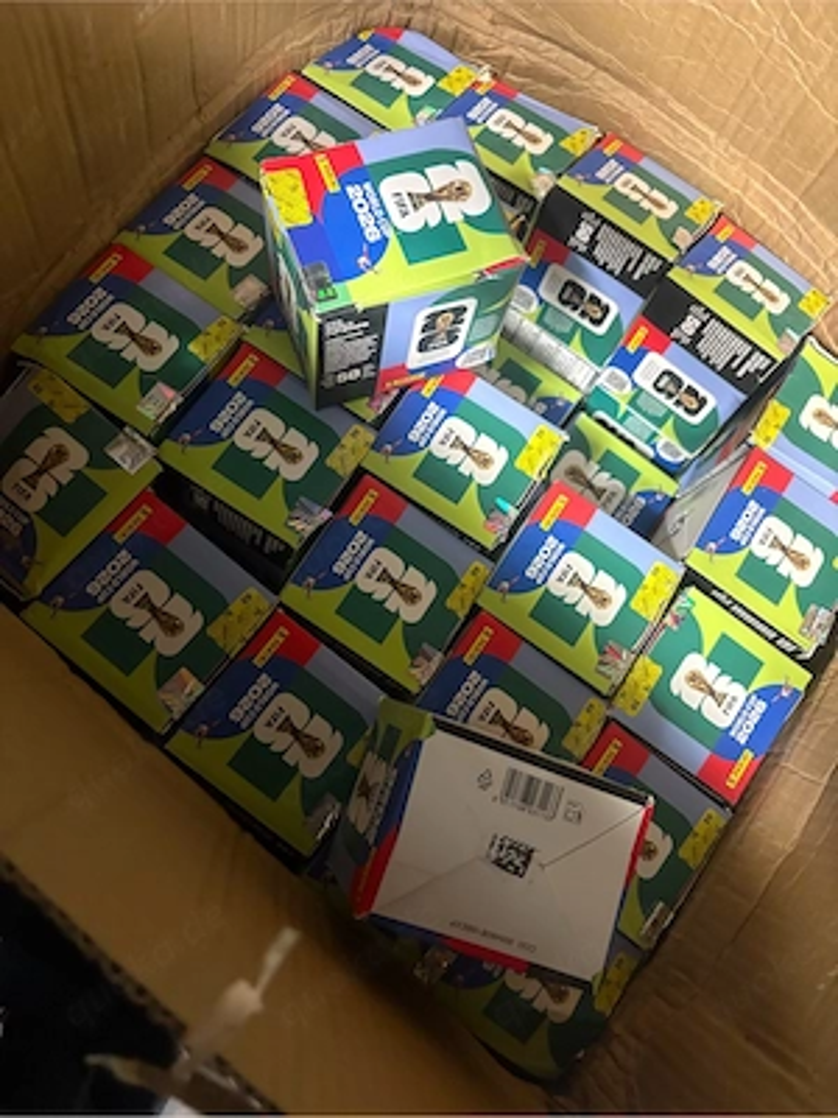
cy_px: 559
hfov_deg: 53.1
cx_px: 419
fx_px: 839
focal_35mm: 26
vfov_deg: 67.3
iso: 500
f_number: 1.6
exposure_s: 1/25
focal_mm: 5.96
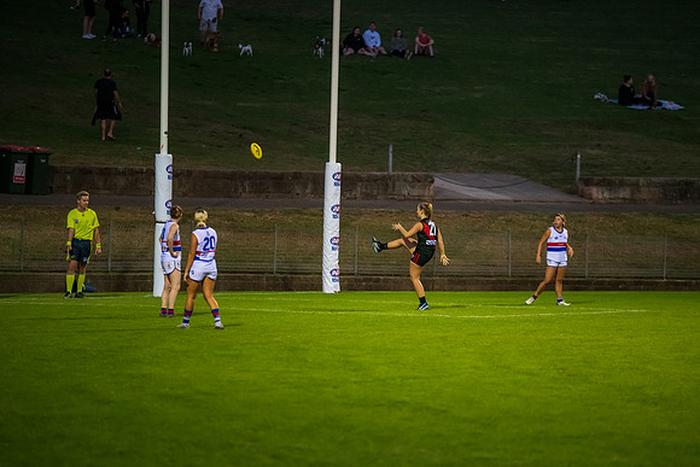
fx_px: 4461
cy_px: 258
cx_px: 391
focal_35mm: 229
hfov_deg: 9.0
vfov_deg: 6.0
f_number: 2.8
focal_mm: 200
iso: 3200
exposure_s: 1/800
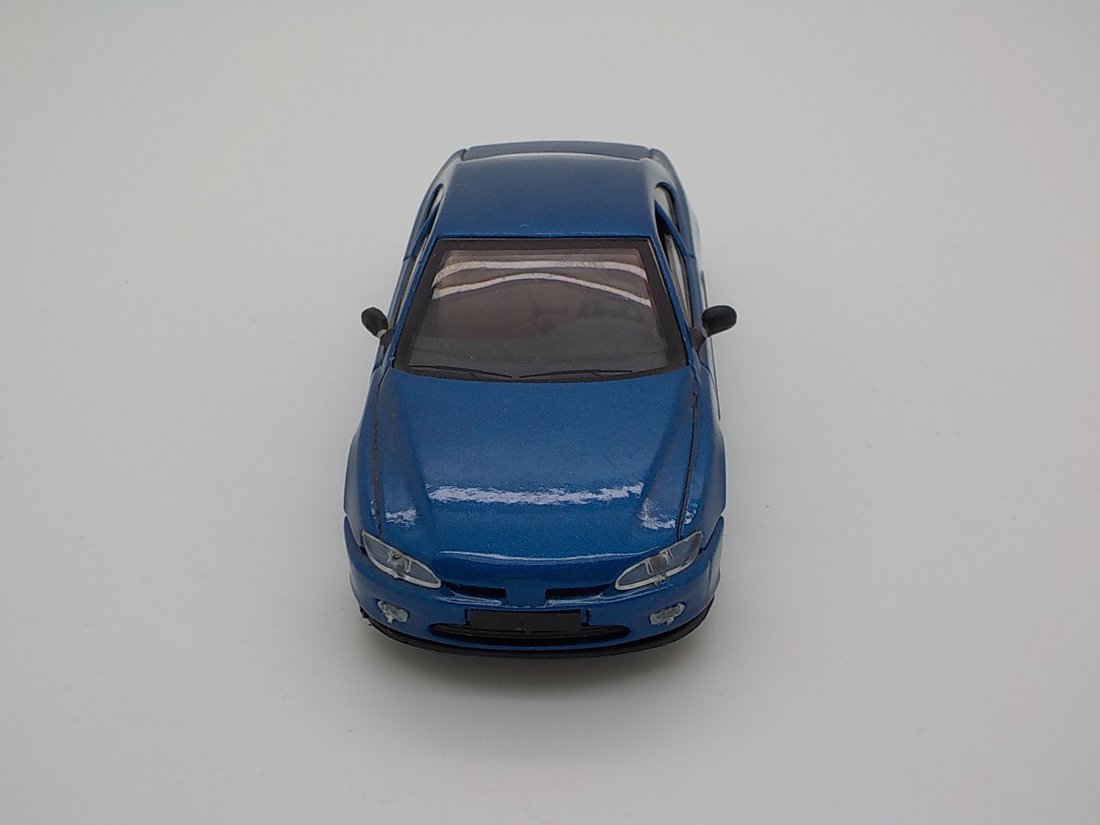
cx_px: 550
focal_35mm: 47
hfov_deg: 40.4
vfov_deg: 30.9
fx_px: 1494
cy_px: 412
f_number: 4.2
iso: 125
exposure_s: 1/320
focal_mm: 6.4
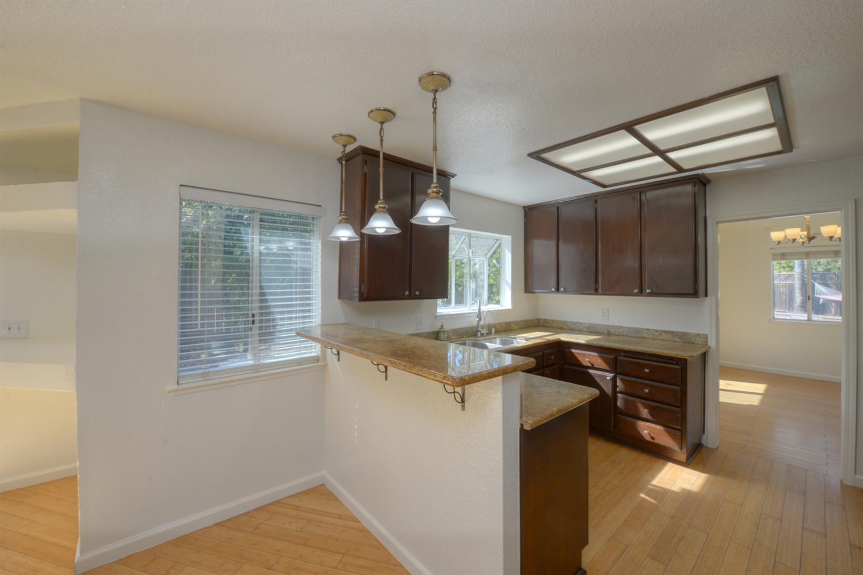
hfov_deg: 104.3
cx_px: 432
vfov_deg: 81.2
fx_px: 336
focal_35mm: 14
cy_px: 288
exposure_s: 1/125
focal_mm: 14
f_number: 10
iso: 400
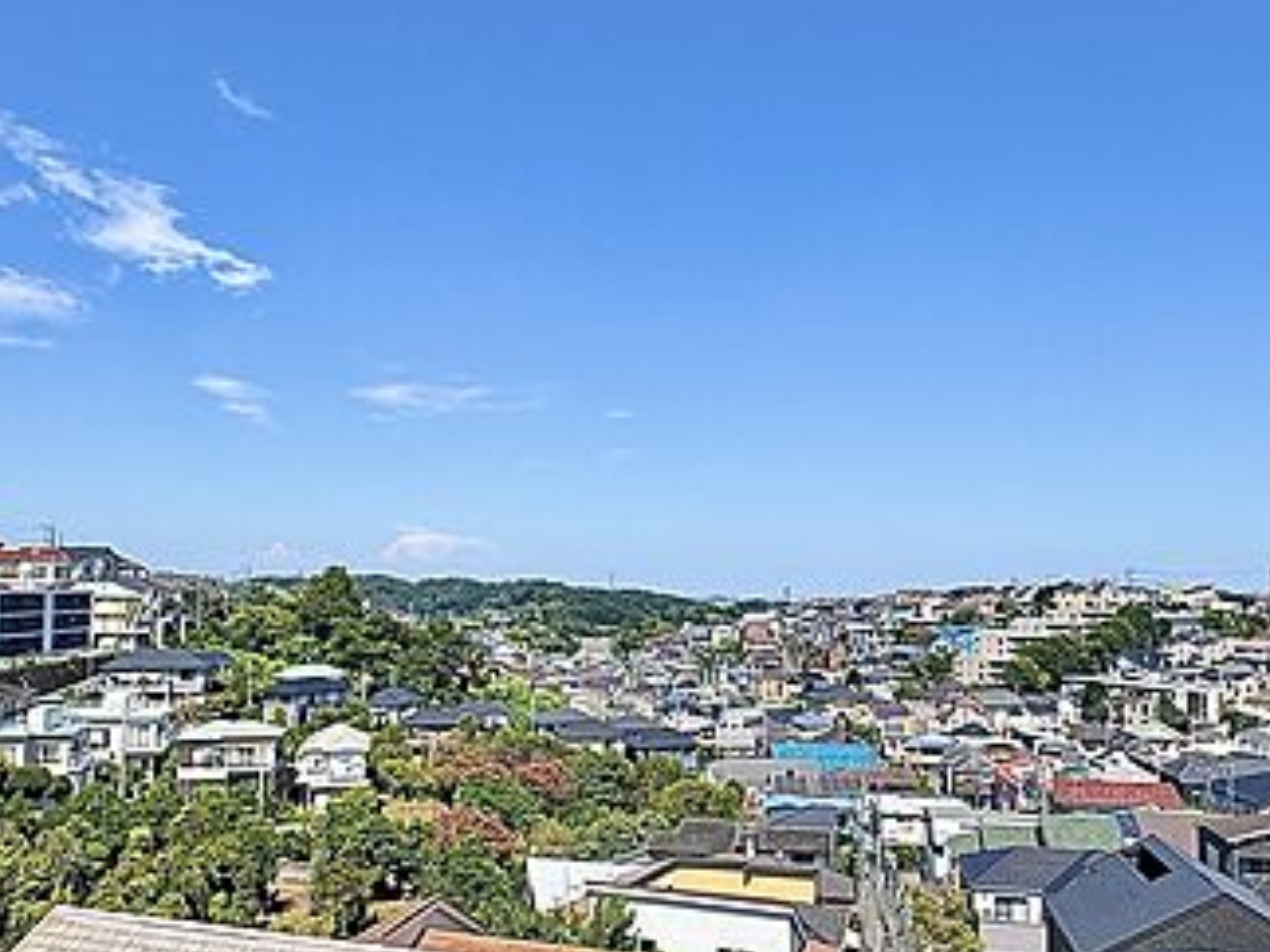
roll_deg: +0.0
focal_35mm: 26
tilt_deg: +3.8
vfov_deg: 52.8
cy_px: 547
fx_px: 954
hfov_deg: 67.3
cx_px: 633
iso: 40
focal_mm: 2.22
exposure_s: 1/1110
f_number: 2.2
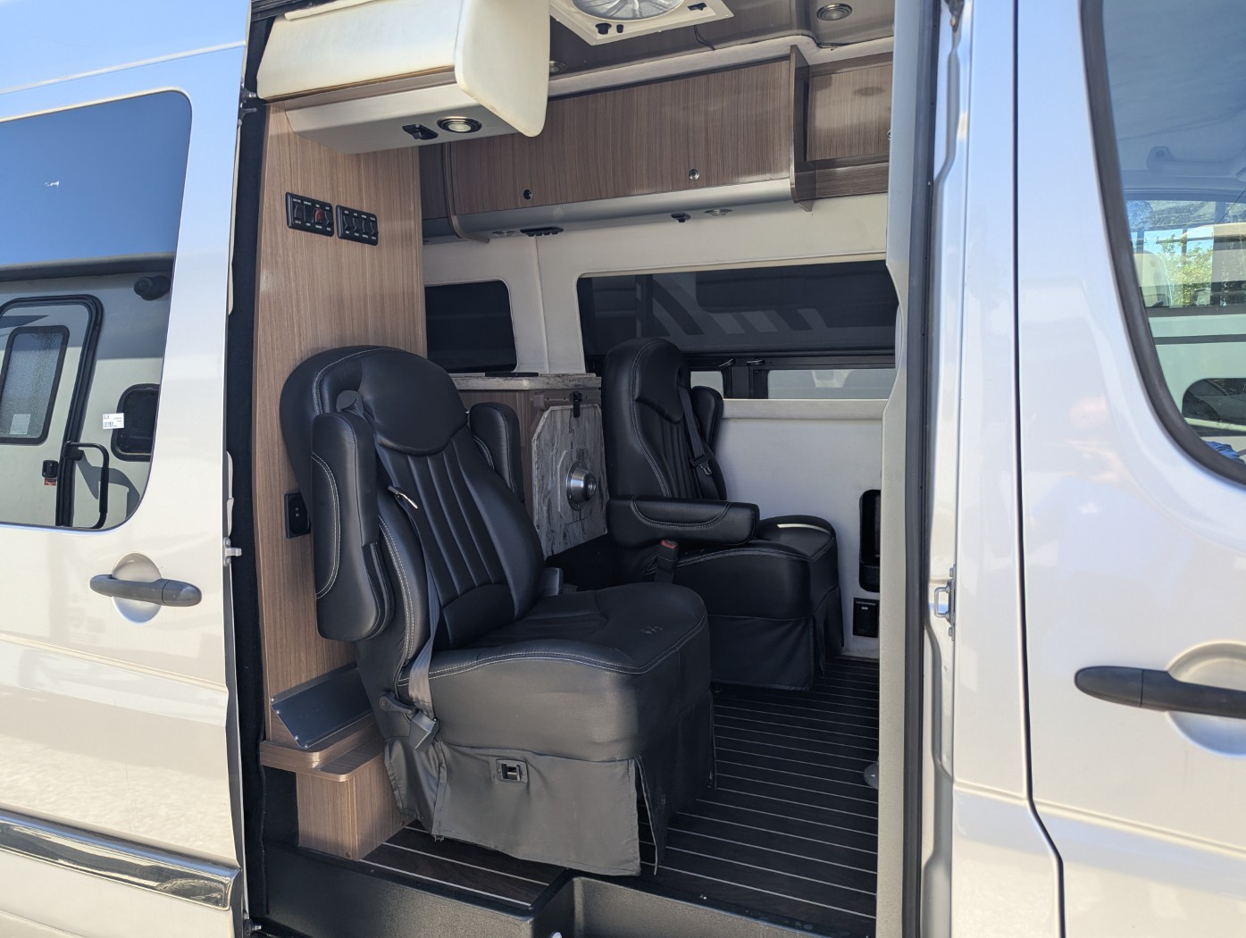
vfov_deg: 56.9
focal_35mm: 24
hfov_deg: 71.5
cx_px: 623
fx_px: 865
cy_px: 469
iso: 51
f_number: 1.85
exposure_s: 1/359
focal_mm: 6.81
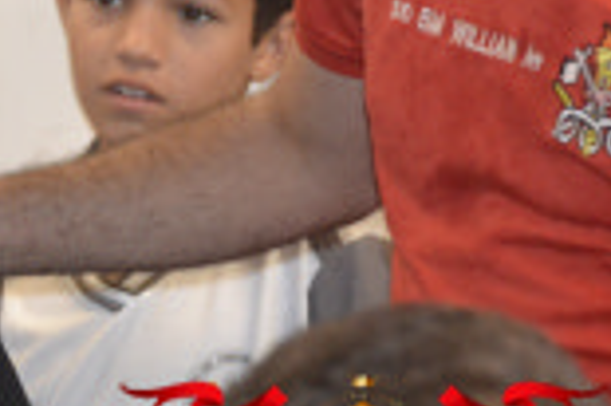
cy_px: -10
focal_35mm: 280
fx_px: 4747
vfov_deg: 4.9
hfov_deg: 7.2
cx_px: -311
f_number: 5
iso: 3200
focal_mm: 58
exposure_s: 1/60
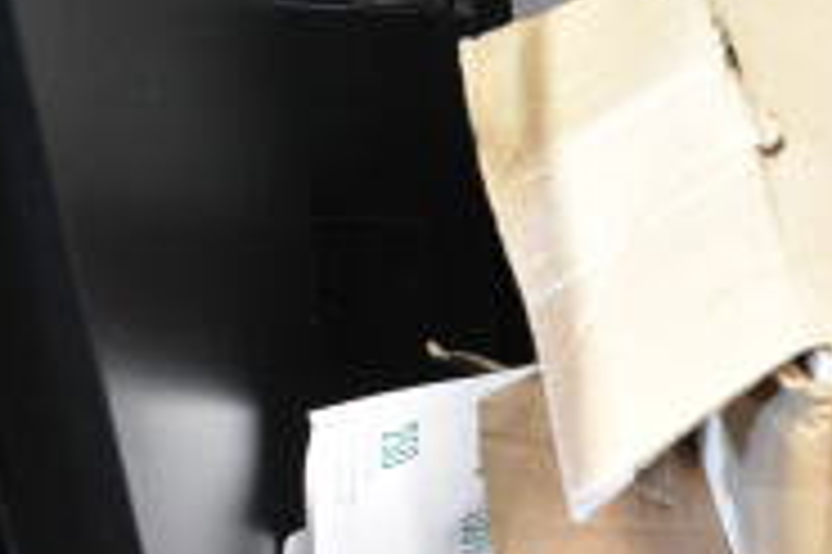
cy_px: 845
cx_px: 1142
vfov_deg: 14.3
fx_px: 2055
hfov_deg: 20.5
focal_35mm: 89
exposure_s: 1/30
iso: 4000
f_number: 3.5
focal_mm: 18
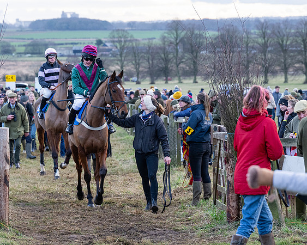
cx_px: 131
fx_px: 1484
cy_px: 122
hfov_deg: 11.8
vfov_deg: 9.5
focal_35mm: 163
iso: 1000
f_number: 4
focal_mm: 97
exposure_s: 1/400
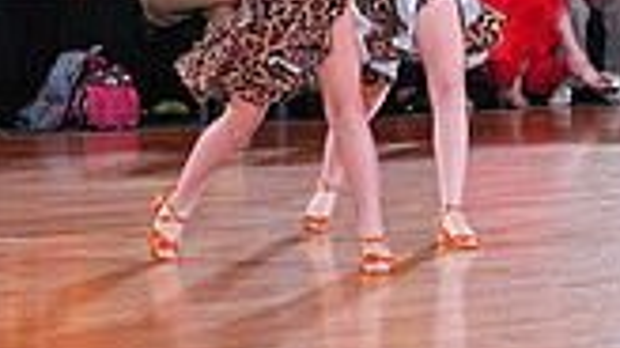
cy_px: -9
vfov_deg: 6.9
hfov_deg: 11.6
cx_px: 1062
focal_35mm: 174
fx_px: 2859
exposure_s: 1/400
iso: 5000
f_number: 5
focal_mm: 47
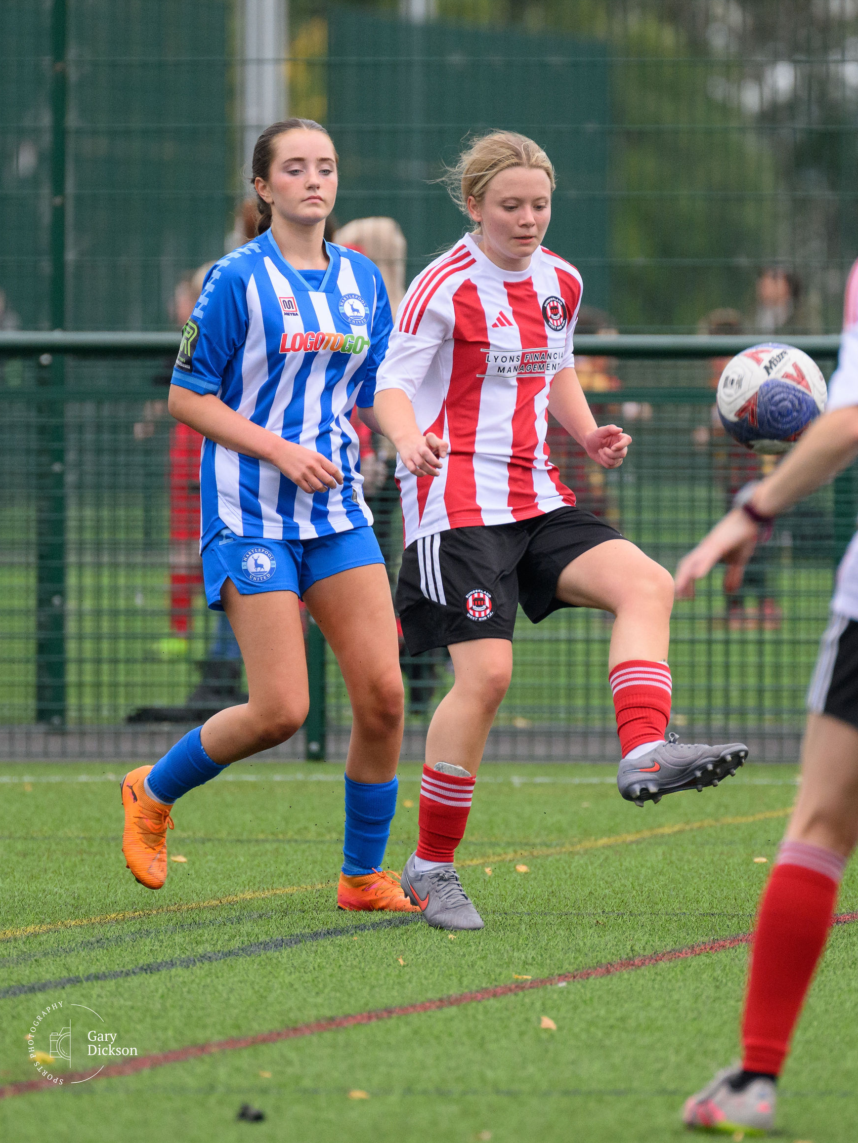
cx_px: 509
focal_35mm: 813
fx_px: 26863
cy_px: 563
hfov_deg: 1.8
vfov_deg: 2.4
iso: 1400
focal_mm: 400
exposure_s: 1/1250
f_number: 5.6
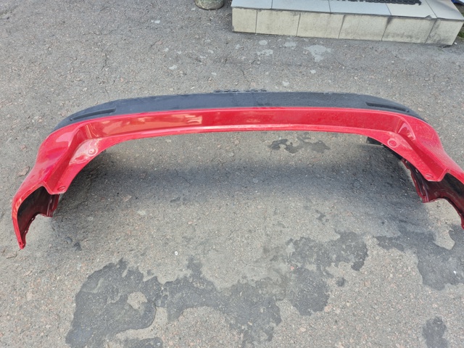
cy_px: 174
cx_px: 232
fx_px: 308
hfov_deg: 73.9
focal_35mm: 23
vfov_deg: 58.9
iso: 40
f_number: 1.8
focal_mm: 5.4
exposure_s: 1/180
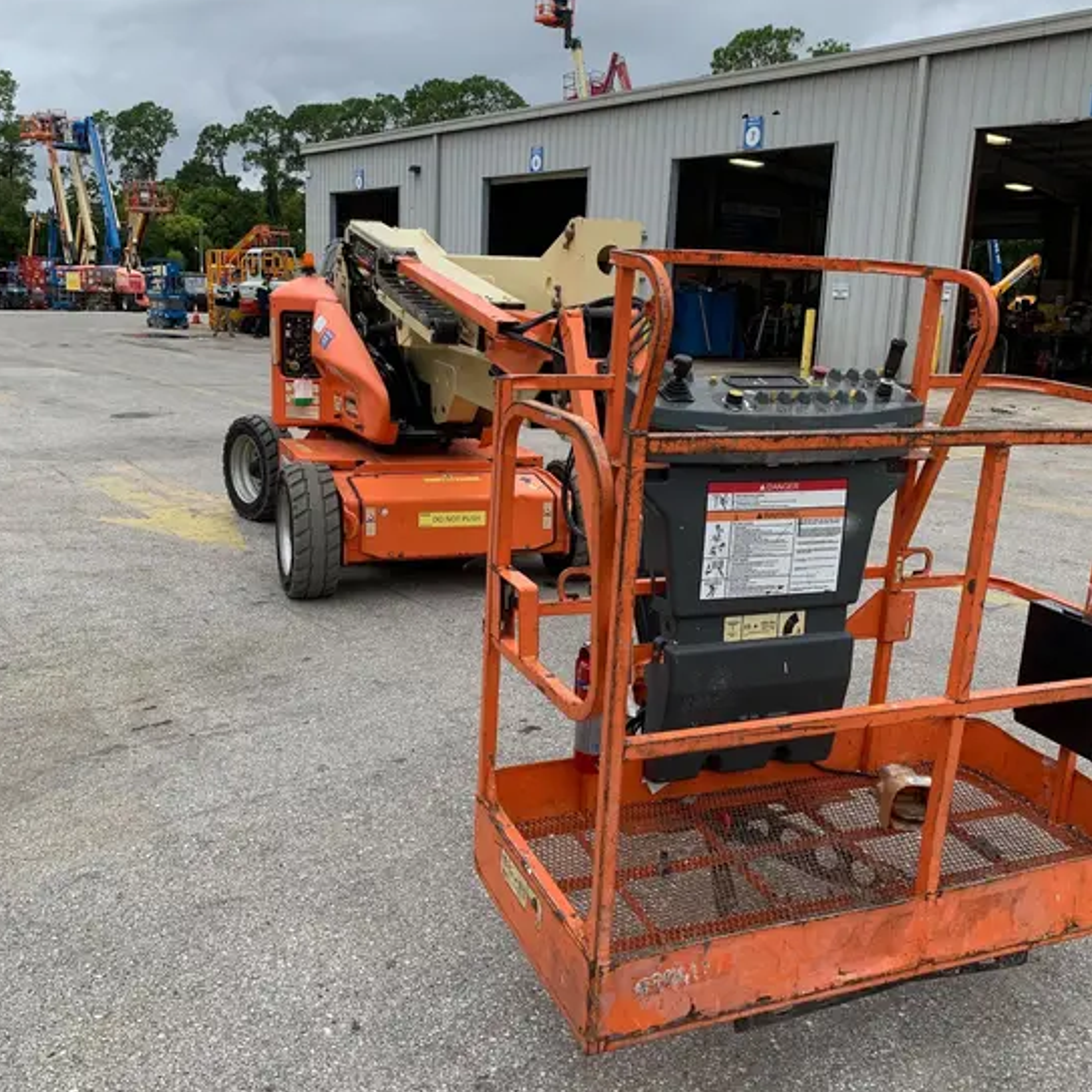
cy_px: 516
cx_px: 541
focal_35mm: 31
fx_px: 1106
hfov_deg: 52.5
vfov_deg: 52.5
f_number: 1.8
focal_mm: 4.25
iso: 25
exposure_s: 1/495
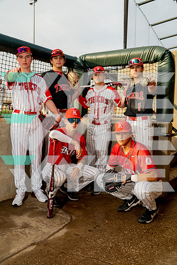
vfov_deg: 54.4
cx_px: 88
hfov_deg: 37.9
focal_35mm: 35
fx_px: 258
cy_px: 132
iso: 125
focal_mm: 35
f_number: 5.6
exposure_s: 1/250
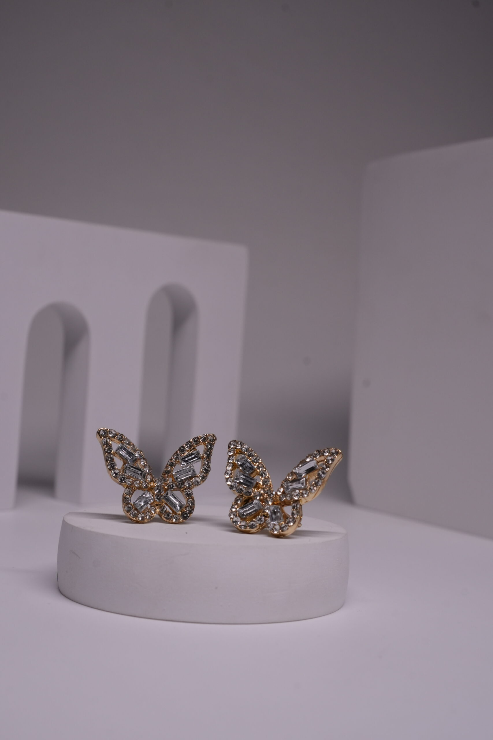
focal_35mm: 52
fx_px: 1068
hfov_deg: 26.0
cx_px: 246
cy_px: 370
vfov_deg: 38.2
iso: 500
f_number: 10
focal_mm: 35
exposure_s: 1/100
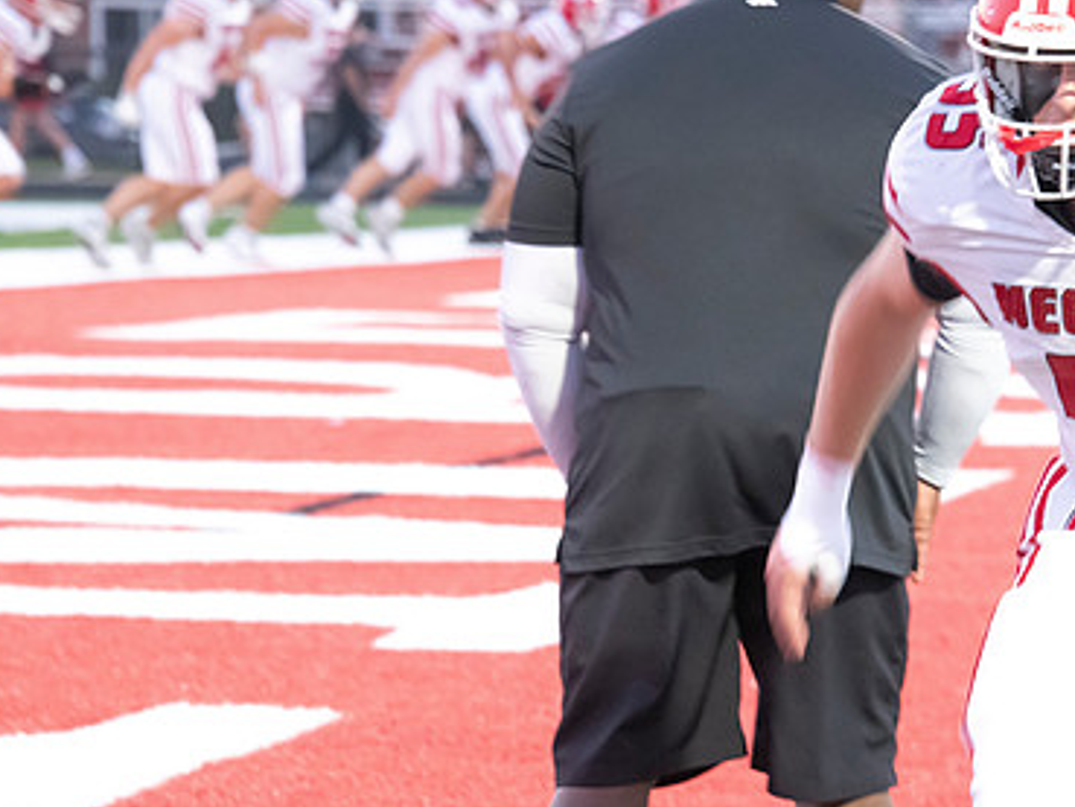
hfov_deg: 7.3
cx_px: 755
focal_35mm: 272
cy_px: 473
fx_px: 8450
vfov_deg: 5.5
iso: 10000
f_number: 7.1
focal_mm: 180
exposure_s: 1/160
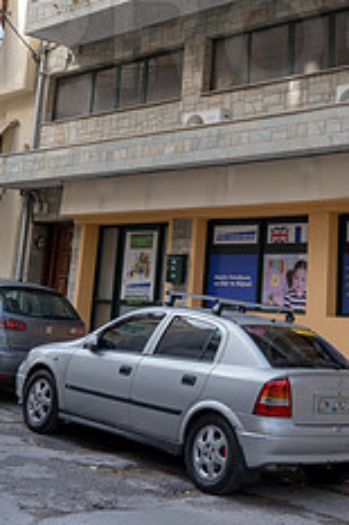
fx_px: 845
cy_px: 41
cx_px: 266
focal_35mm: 58
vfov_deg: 32.6
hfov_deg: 23.1
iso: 640
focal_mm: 30
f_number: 9
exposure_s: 1/200
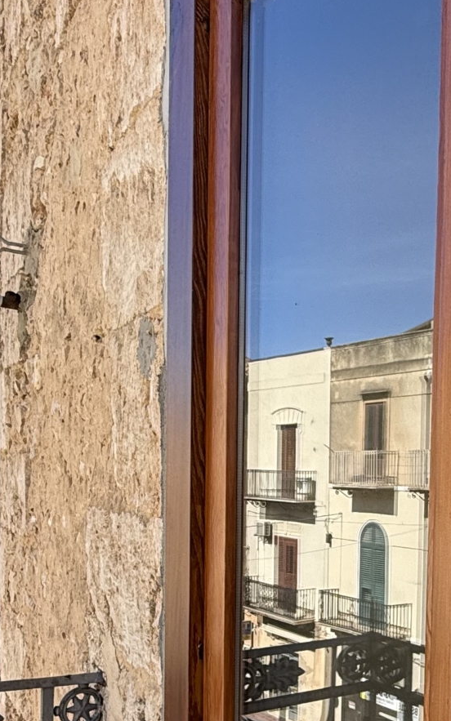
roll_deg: -1.1
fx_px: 845
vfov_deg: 45.0
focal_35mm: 43
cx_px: 337
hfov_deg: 29.4
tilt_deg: -2.9
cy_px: 519
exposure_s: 1/901
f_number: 2.2
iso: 50
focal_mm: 2.22
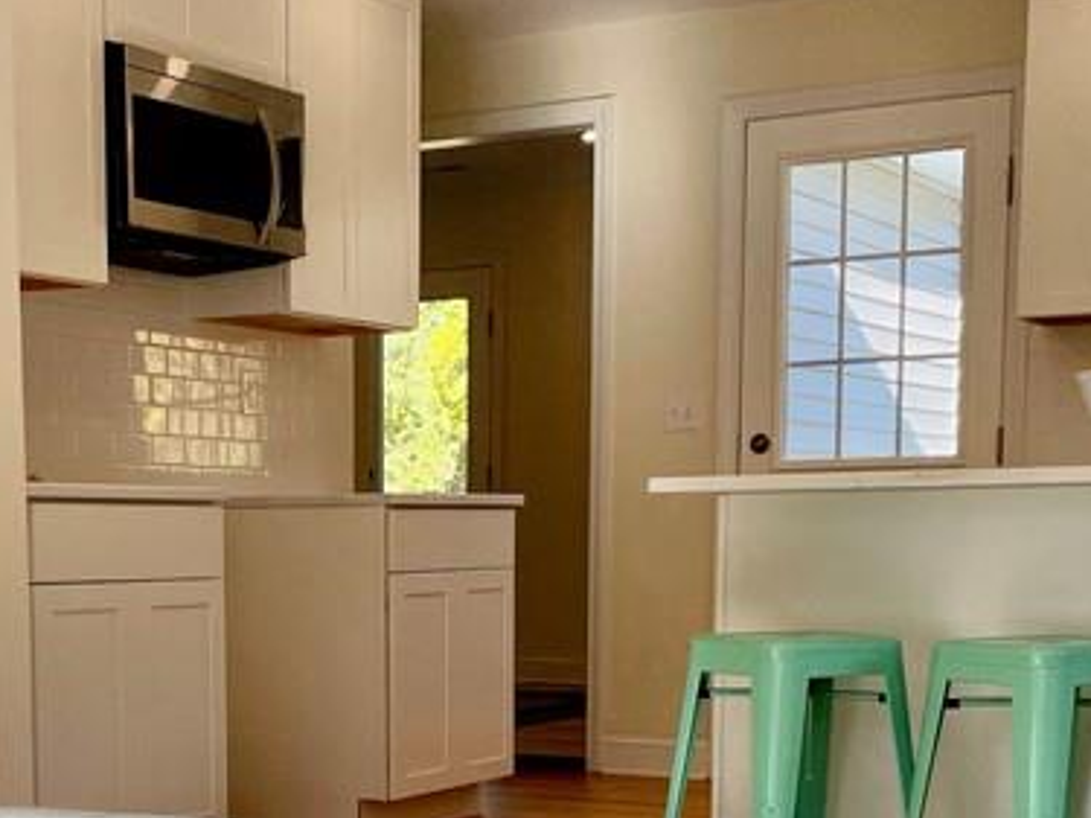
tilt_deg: -6.7
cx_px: 314
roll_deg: -0.3
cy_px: 827
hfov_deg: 27.1
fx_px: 2237
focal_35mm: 71
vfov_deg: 20.0
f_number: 1.6
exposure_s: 1/694
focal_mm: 4.2
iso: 32
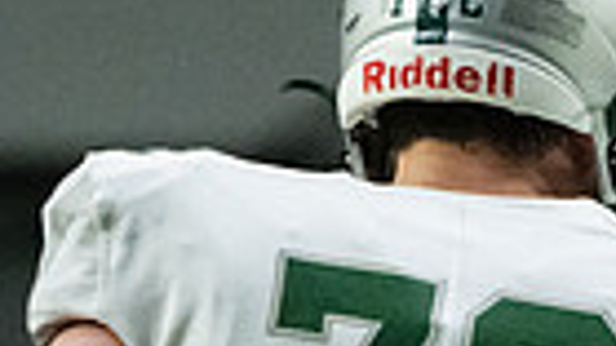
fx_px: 25499
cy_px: 777
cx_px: 1067
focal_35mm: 1562
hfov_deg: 1.4
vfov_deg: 0.8
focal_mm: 300
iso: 12800
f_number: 5.6
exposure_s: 1/1250
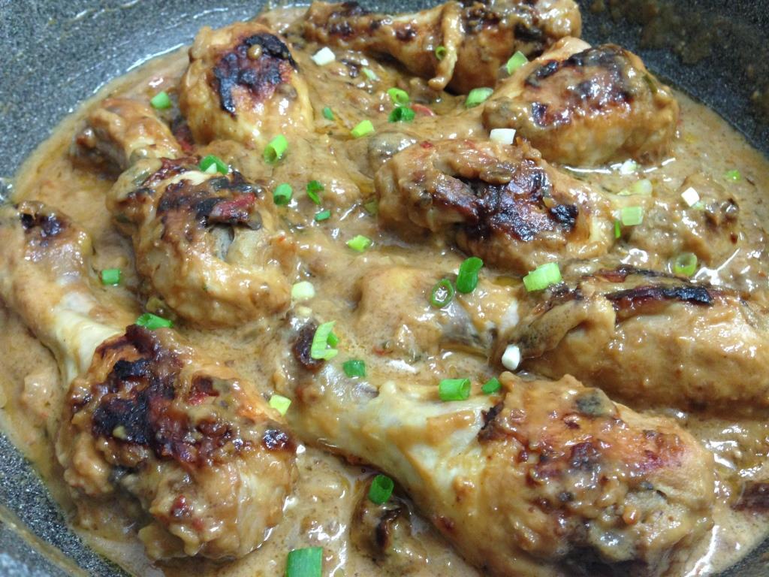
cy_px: 288
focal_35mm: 33
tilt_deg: -50.4
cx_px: 384
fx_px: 733
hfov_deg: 55.4
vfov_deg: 42.9
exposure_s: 1/20
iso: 200
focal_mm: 4.12
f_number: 2.4
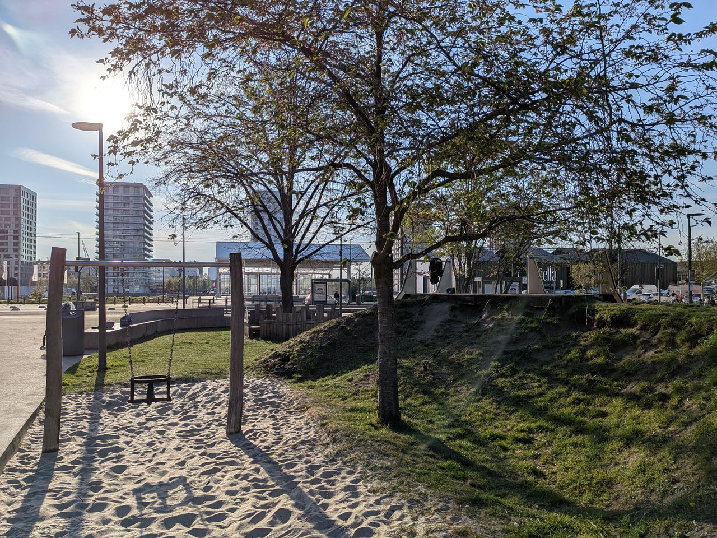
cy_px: 269
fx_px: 497
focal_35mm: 24
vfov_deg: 56.8
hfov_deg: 71.6
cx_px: 358
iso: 31
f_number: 1.7
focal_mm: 4.53
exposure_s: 1/6369
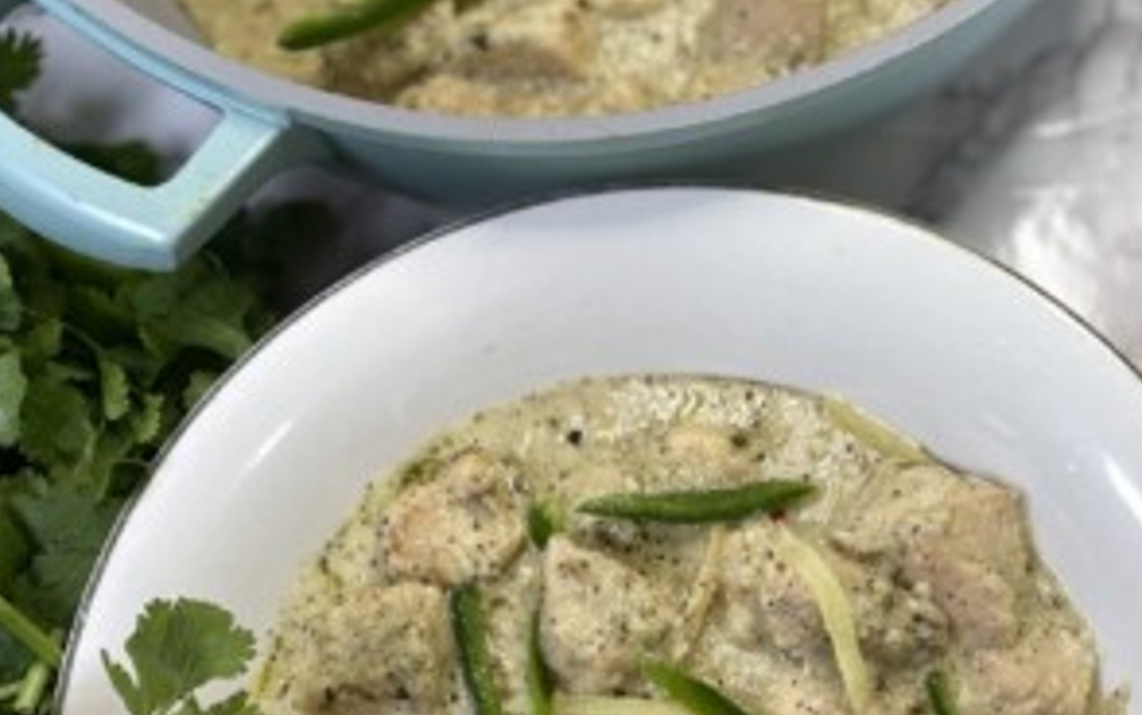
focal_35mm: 45
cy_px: 773
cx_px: 649
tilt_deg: -82.8
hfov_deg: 44.2
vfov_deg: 26.5
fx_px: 1401
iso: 80
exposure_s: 1/121
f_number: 1.6
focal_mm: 4.2
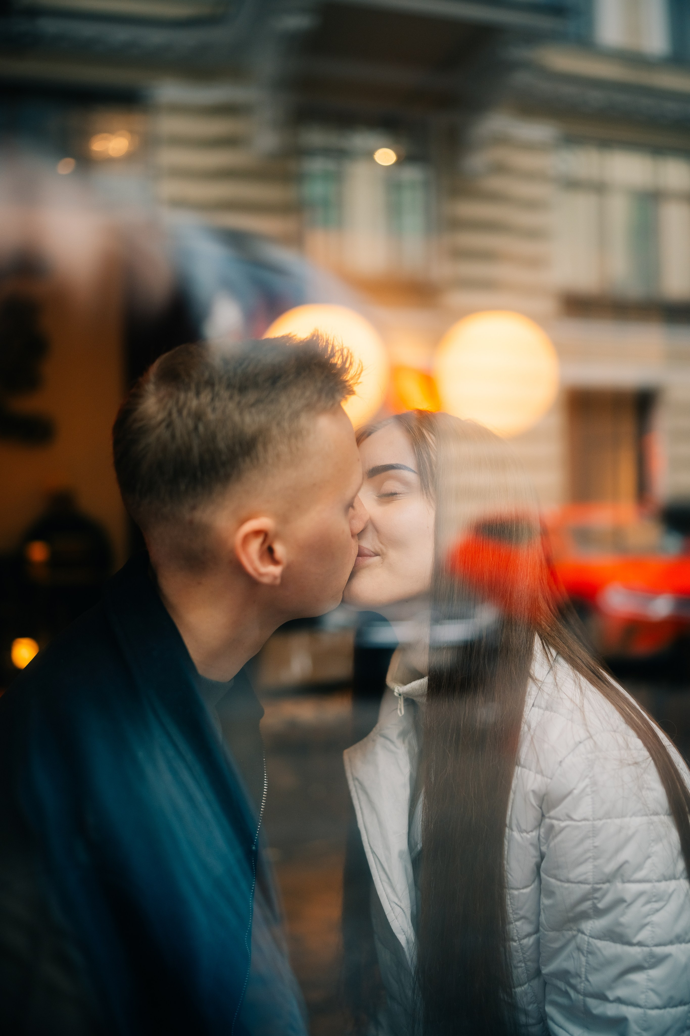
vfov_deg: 54.4
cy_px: 518
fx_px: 1006
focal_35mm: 35
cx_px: 345
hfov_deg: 37.9
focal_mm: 35
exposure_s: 1/160
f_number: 1.4
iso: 500
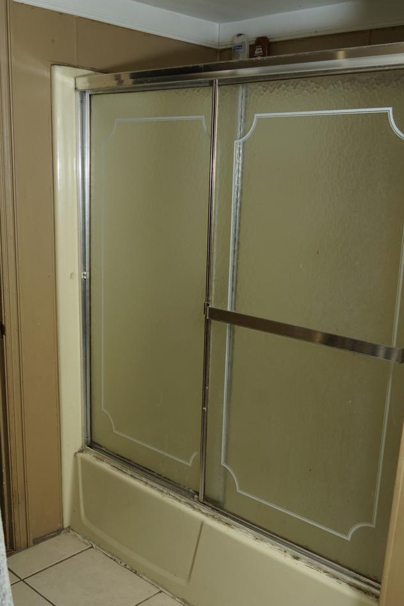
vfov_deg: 49.4
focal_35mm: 39
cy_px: 350
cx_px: 210
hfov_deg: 34.2
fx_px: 656
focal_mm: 24
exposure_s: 1/125
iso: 500
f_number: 5
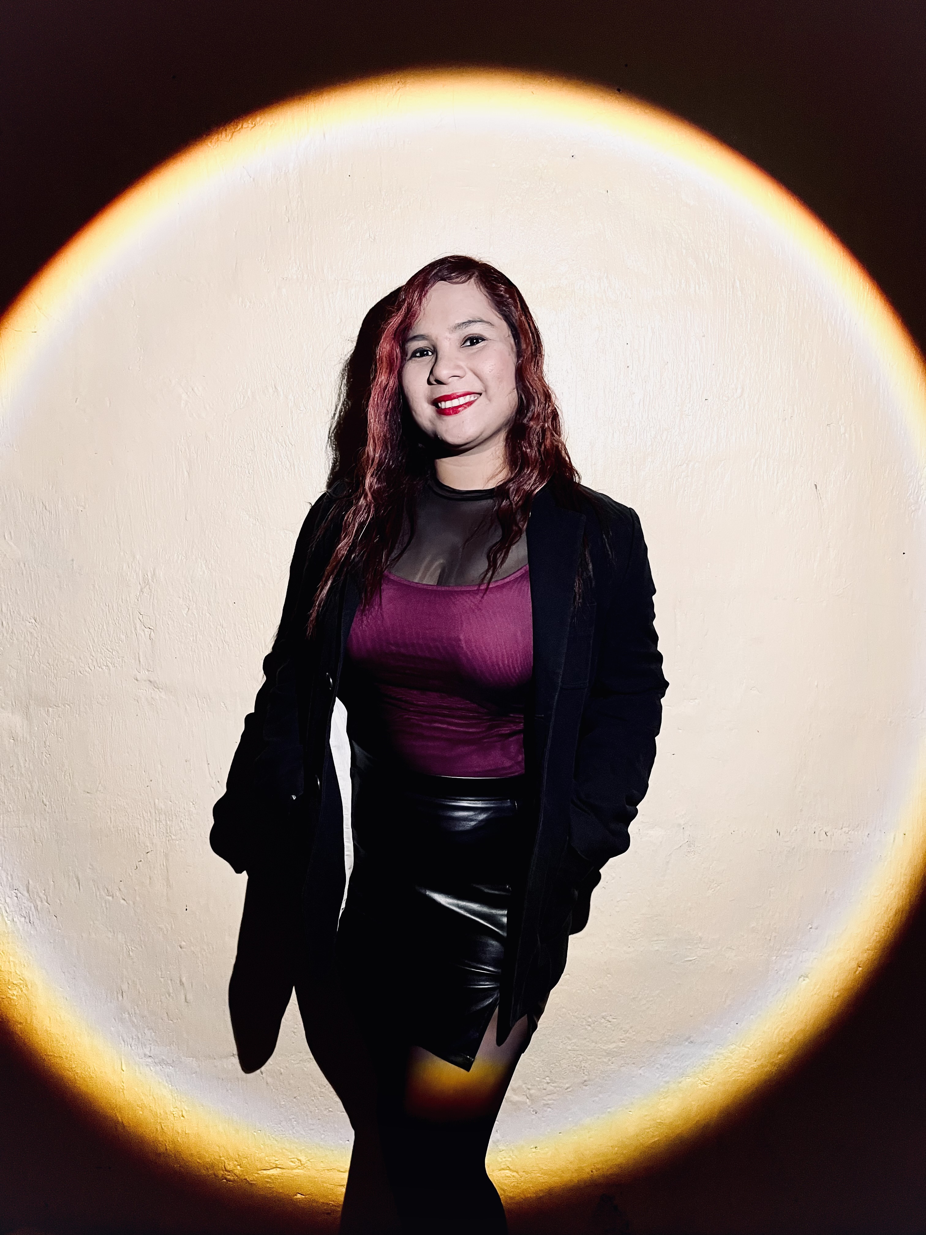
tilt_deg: -11.4
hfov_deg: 53.1
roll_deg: -0.9
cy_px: 618
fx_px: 927
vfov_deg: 67.3
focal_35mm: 26
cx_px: 463
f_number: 1.6
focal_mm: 5.1
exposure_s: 1/60
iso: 250
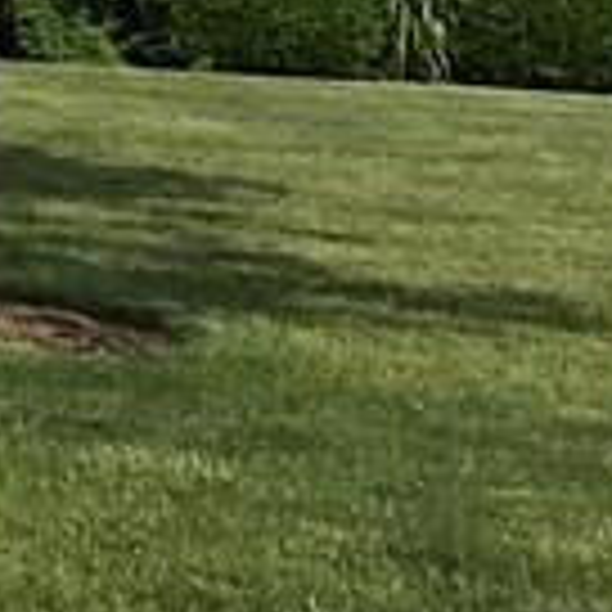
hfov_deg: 7.6
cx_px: -1485
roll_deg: -2.2
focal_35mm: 186
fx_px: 3720
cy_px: -310
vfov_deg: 9.2
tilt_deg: +3.7
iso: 20
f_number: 1.8
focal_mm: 3.99
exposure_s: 1/4000
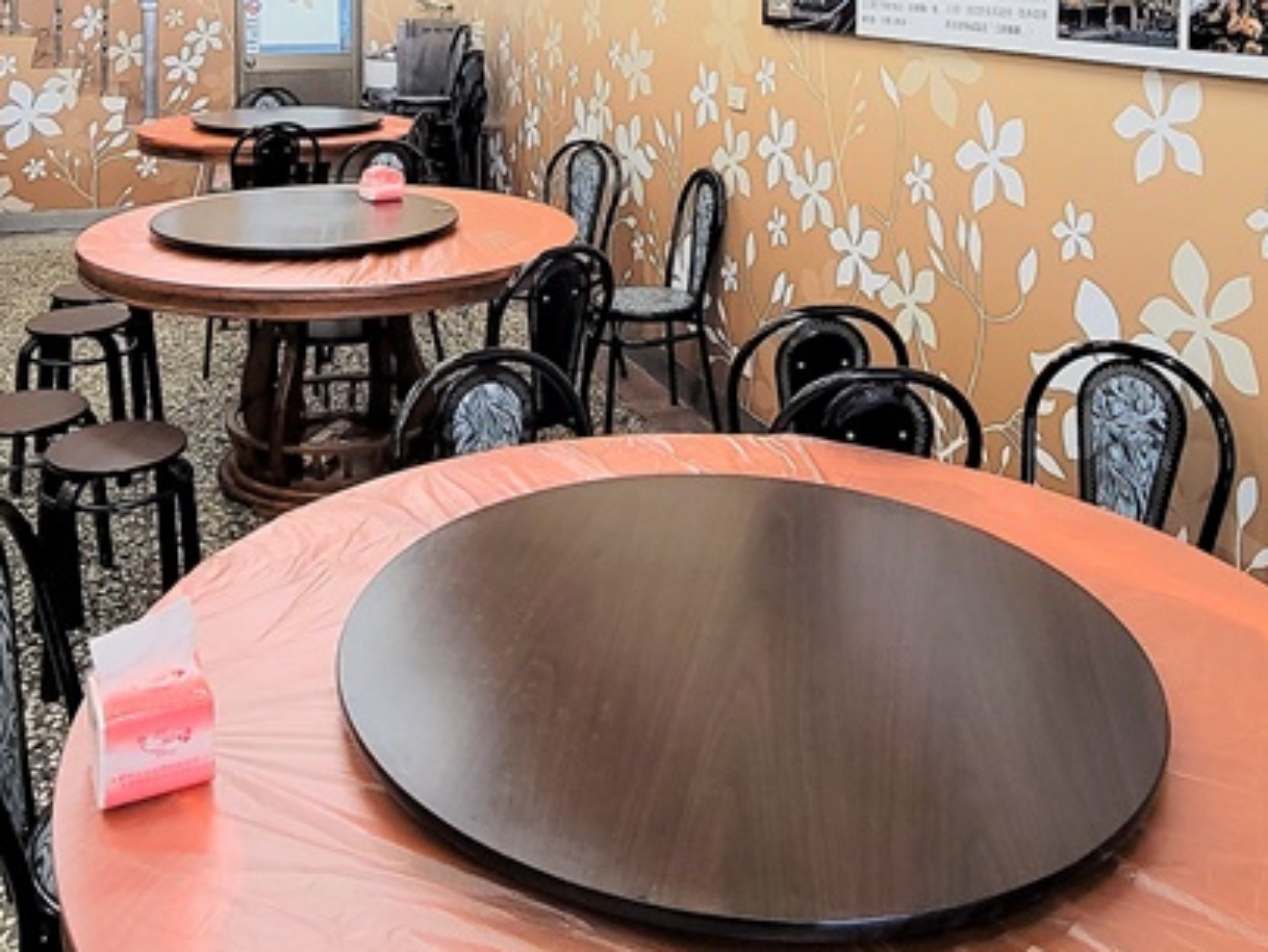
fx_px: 1173
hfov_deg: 56.7
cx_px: 575
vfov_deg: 39.8
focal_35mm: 32
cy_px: 37
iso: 250
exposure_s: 1/59
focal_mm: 2.2
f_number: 2.2
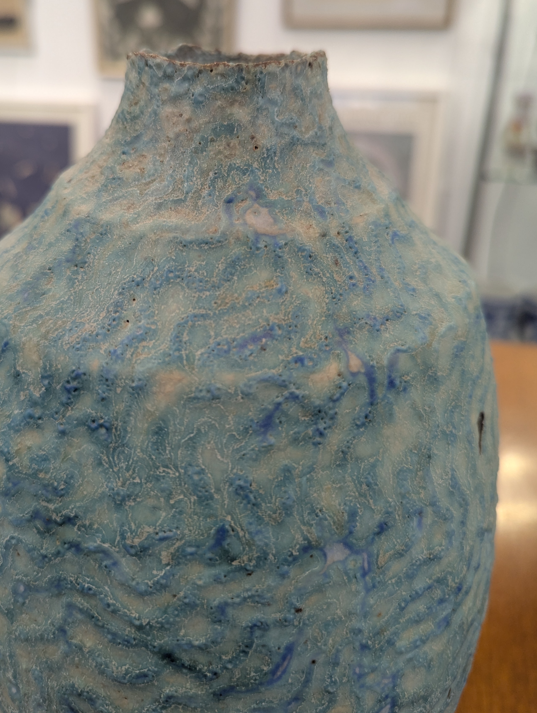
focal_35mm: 29
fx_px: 598
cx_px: 223
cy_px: 295
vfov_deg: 61.2
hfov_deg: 48.1
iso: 154
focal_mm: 6.81
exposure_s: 1/100
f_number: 1.85
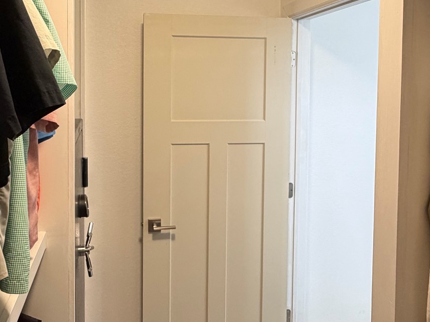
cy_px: 100
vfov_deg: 43.4
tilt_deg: -1.9
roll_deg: -0.4
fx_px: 398
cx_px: 185
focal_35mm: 32
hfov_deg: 56.6
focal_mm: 2.22
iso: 200
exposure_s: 1/60
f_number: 2.2
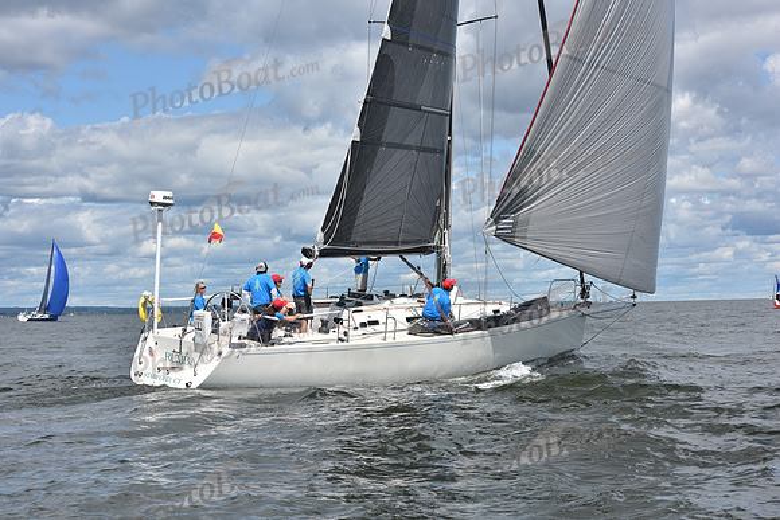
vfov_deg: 19.5
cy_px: 260
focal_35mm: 70
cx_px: 390
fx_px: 1517
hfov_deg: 28.8
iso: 250
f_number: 10
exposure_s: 1/800
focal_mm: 70
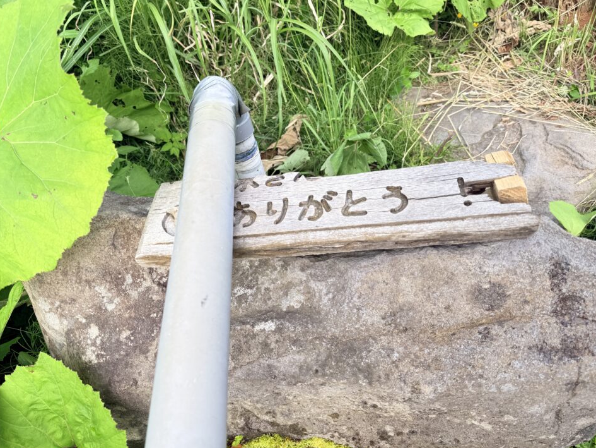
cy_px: 212
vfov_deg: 53.0
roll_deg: +14.8
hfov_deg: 67.3
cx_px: 296
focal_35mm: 26
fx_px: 448
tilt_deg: -41.2
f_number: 1.78
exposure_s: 1/374
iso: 80
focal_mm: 6.76
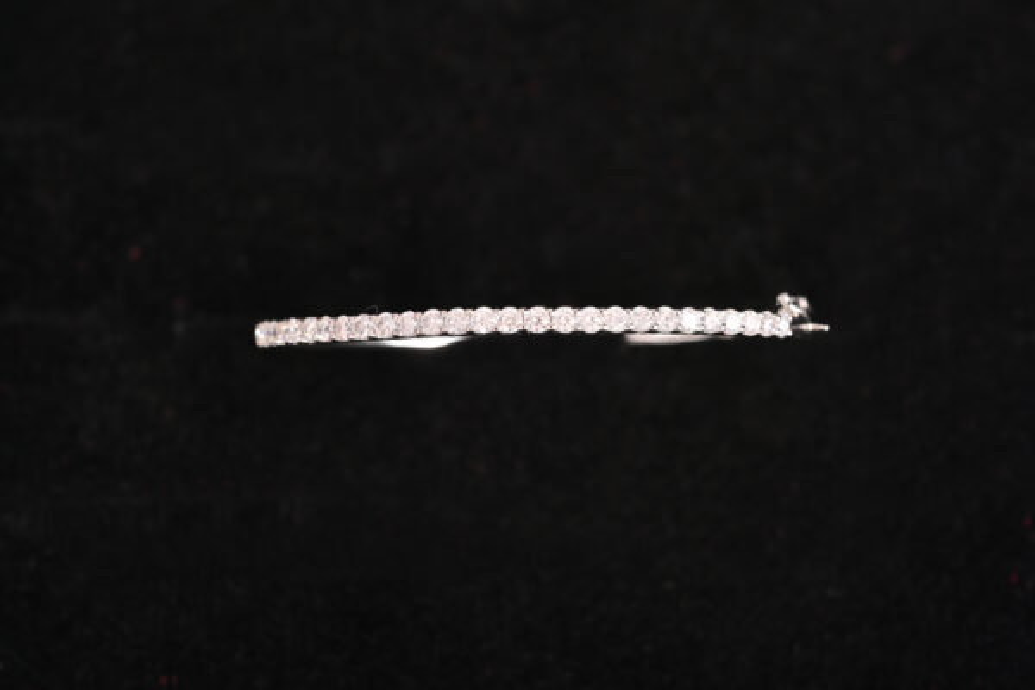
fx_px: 3450
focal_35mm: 120
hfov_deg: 17.1
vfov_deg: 11.4
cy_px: 345
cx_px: 518
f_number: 11
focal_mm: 120
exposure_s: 1/160
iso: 125
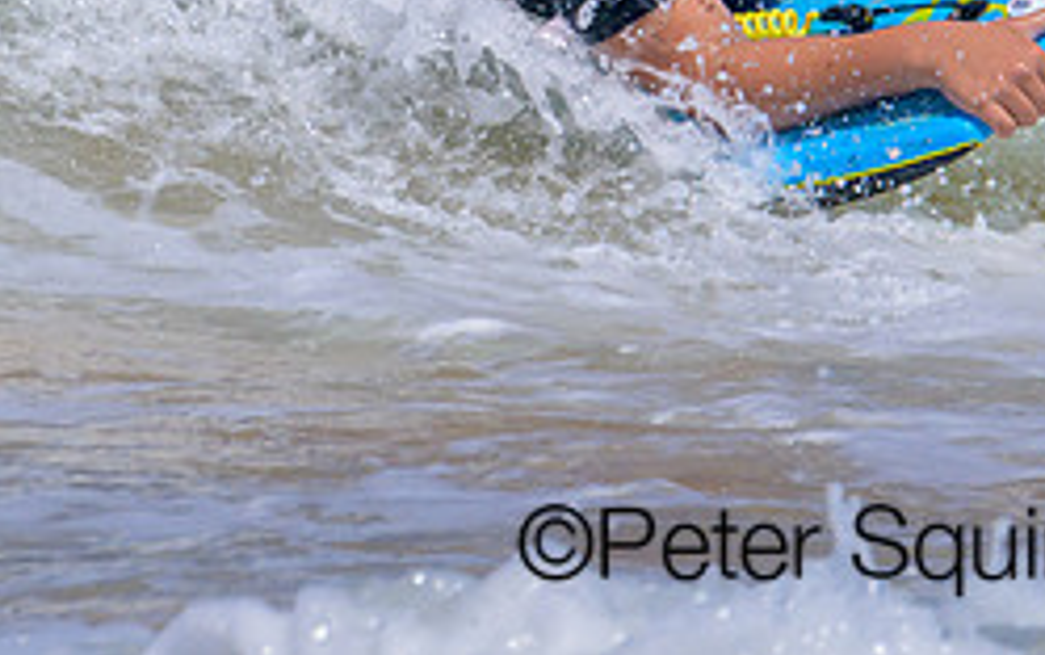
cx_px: 801
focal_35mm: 1677
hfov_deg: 1.3
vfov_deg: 0.8
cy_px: -304
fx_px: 47793
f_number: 11
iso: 500
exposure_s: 1/2000
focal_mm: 520
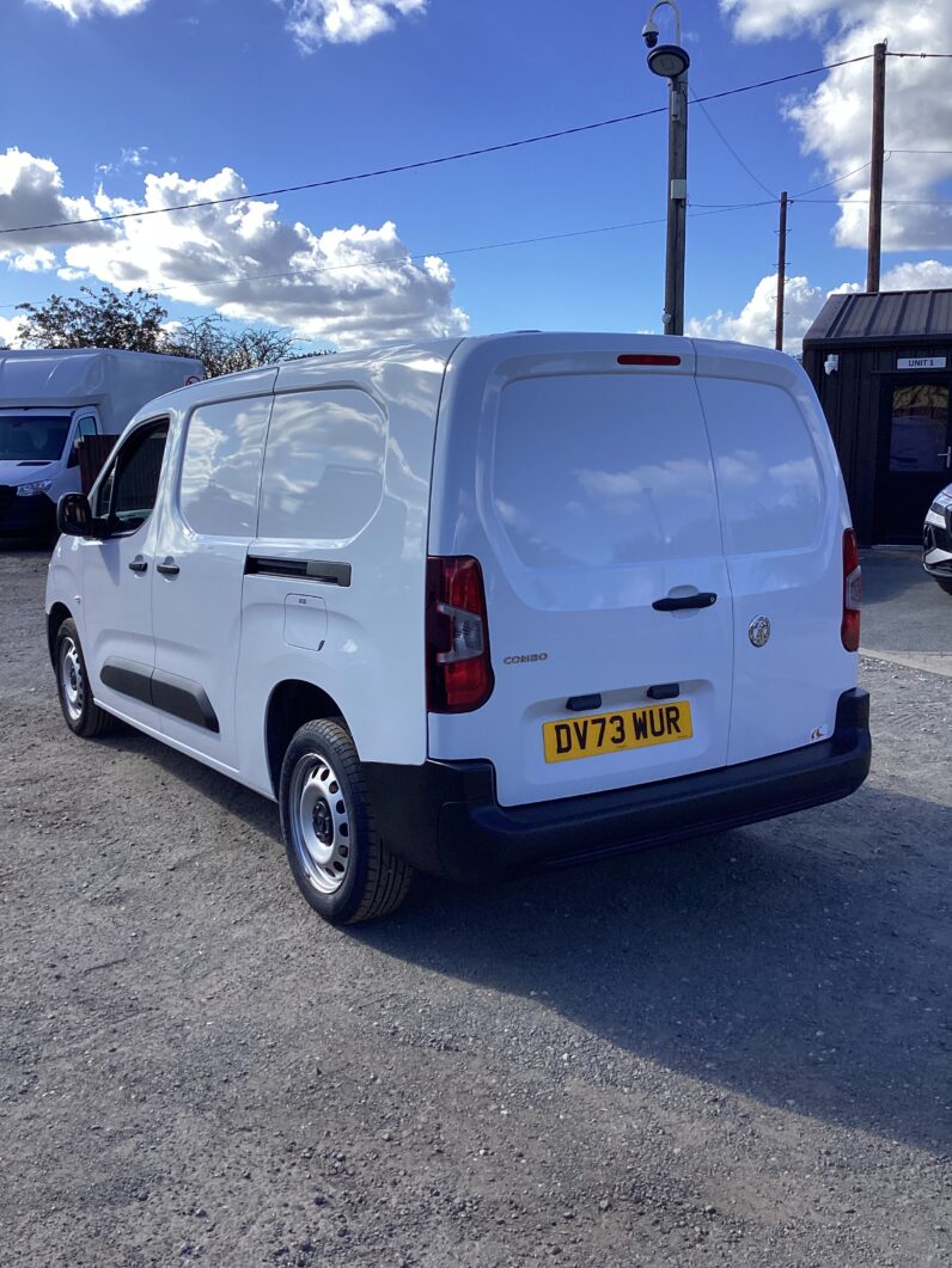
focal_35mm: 31
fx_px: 1137
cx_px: 476
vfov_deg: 58.3
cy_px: 634
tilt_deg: -8.1
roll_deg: +0.4
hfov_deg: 45.5
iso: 25
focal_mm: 3.3
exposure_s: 1/926
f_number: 2.4
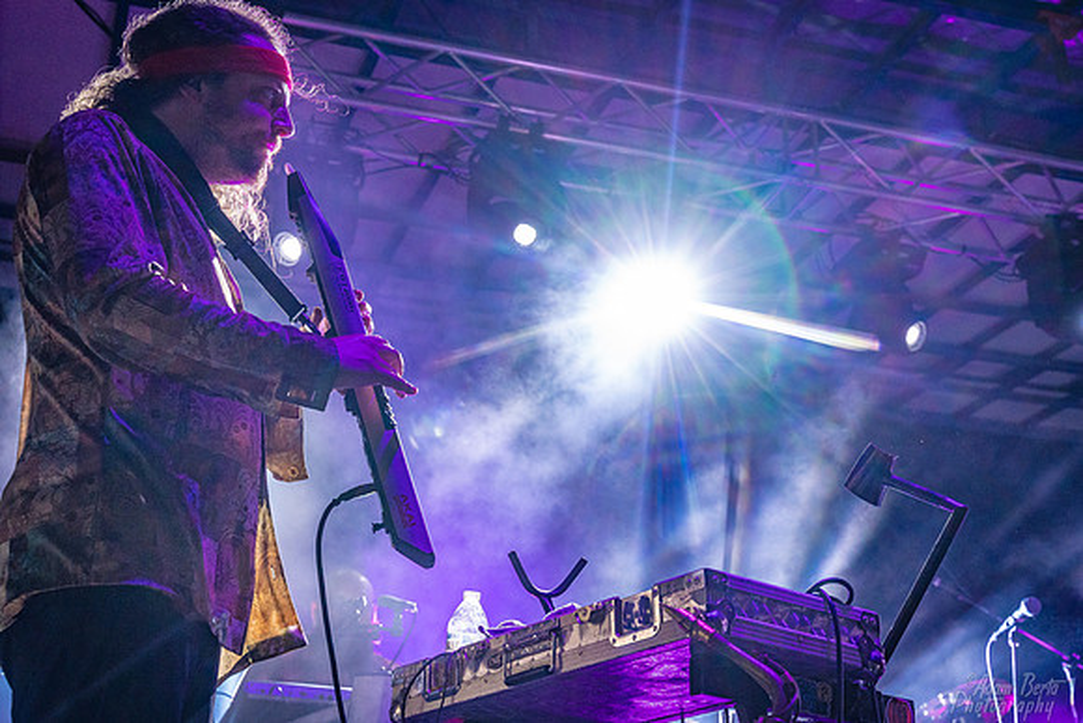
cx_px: 542
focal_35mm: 53
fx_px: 1595
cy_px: 362
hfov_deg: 37.5
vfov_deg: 25.5
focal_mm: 53
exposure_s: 1/200
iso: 3200
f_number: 6.3
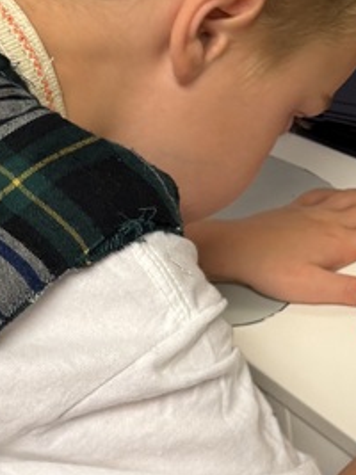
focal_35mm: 92
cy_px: 91
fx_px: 1263
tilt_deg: -37.4
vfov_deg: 21.0
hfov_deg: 15.7
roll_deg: +3.6
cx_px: 376
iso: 100
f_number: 1.78
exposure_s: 1/60
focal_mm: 6.76
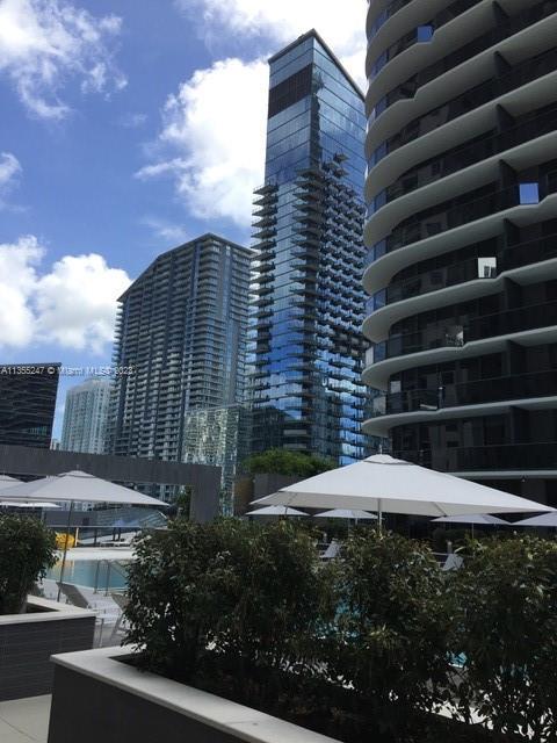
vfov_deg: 61.7
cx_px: 278
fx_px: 622
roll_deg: -1.5
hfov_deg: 48.2
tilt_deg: +13.5
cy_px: 372
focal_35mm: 29
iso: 32
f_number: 2.2
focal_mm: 4.15
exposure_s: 1/1647
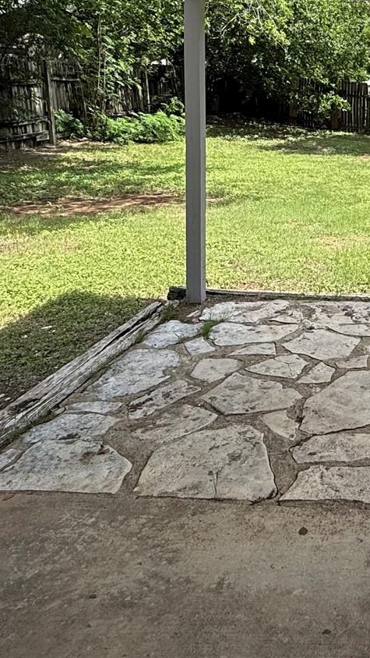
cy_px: 143
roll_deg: -1.5
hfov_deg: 28.0
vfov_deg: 51.1
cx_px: 442
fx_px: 645
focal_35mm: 37
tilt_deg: -6.9
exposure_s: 1/1285
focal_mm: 2.22
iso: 64
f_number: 2.2
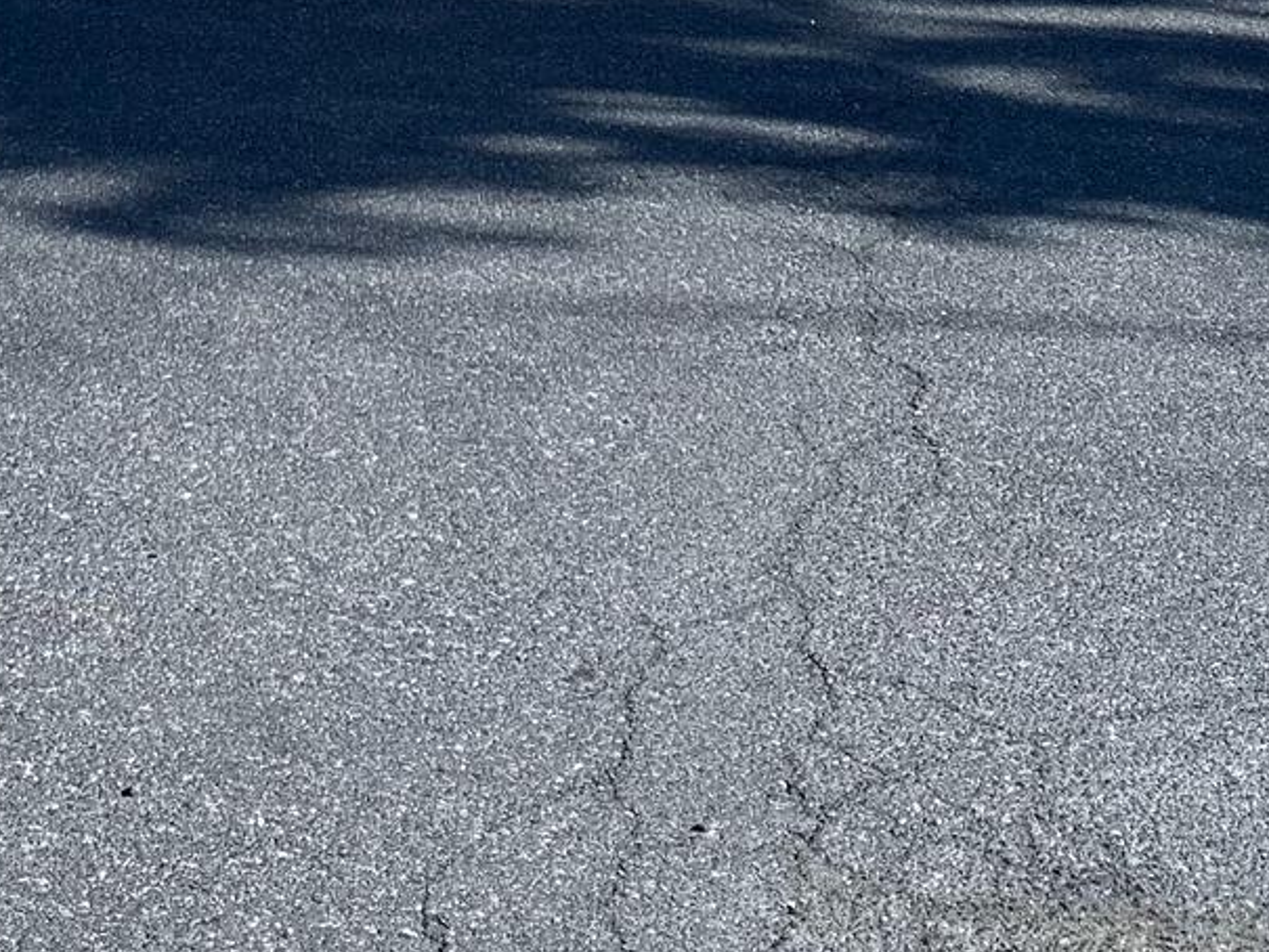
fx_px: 3227
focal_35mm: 88
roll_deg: -1.2
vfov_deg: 15.4
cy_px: -520
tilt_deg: -3.2
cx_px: 306
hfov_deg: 22.0
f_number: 1.8
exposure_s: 1/1513
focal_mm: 4.25
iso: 25
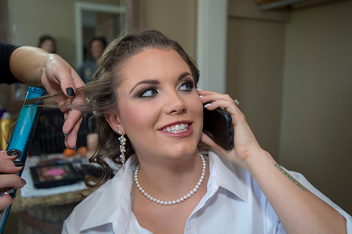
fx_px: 342
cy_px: 117
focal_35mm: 35
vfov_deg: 37.8
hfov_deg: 54.5
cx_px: 176
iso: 1250
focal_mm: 35
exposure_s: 1/320
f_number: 4
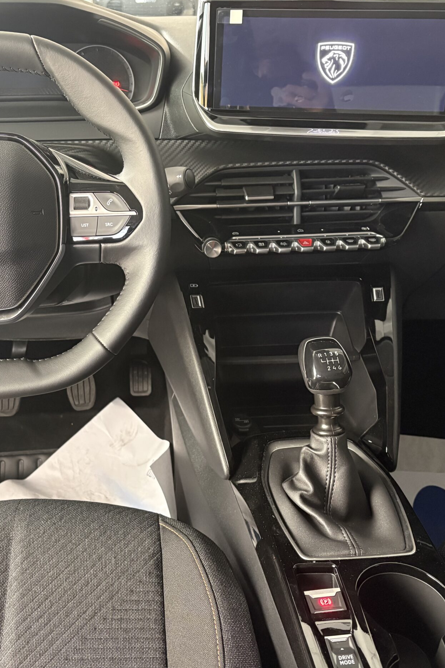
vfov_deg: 51.9
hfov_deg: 35.8
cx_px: 177
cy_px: 327
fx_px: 686
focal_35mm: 37
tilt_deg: -27.6
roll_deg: +0.0
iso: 640
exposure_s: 1/39
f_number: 1.6
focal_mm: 5.96
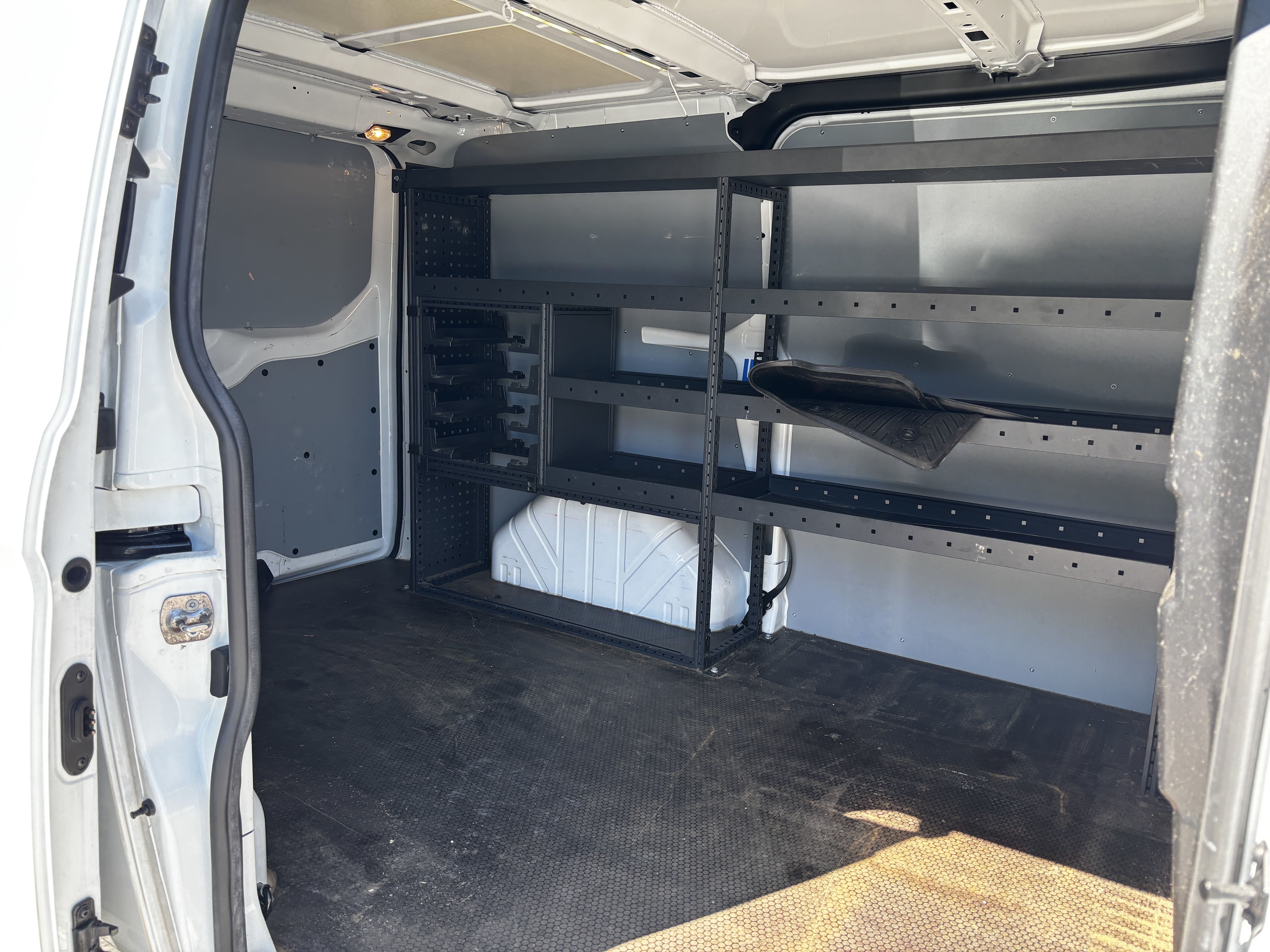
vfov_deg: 53.1
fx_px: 954
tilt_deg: -7.5
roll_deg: +0.7
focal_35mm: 26
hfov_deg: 67.3
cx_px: 635
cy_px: 476
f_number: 1.6
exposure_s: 1/172
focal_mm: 5.96
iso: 50
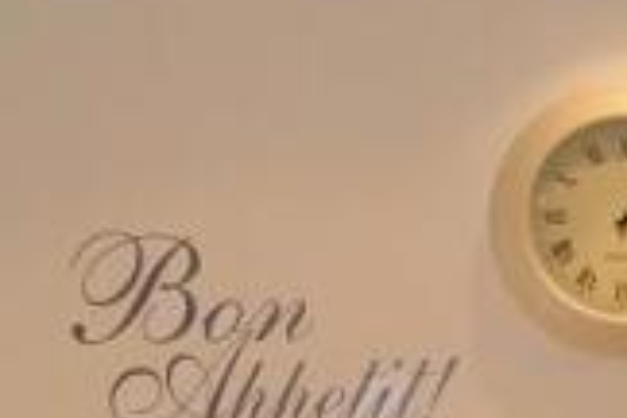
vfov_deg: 12.1
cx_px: 571
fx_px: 1898
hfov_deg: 18.4
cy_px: 602
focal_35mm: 109
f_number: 5.6
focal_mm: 18
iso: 400
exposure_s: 1/80
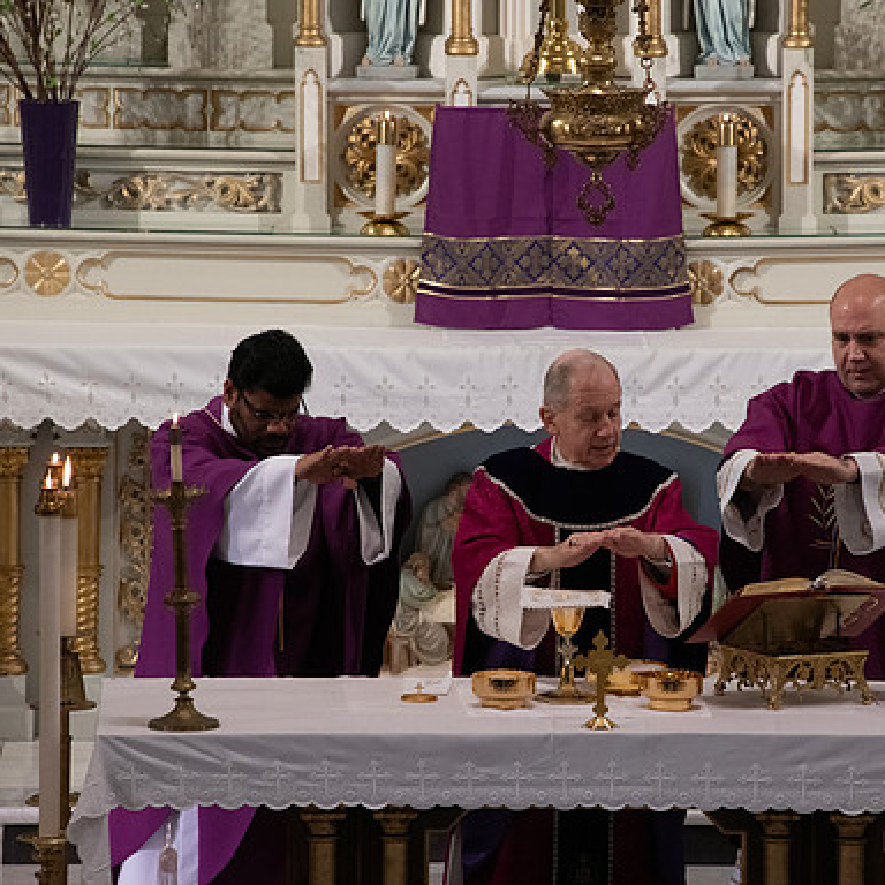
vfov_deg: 4.6
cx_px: 555
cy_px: 441
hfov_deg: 4.6
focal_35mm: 385
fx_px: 11136
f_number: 10
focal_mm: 300
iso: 4000
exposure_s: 1/100
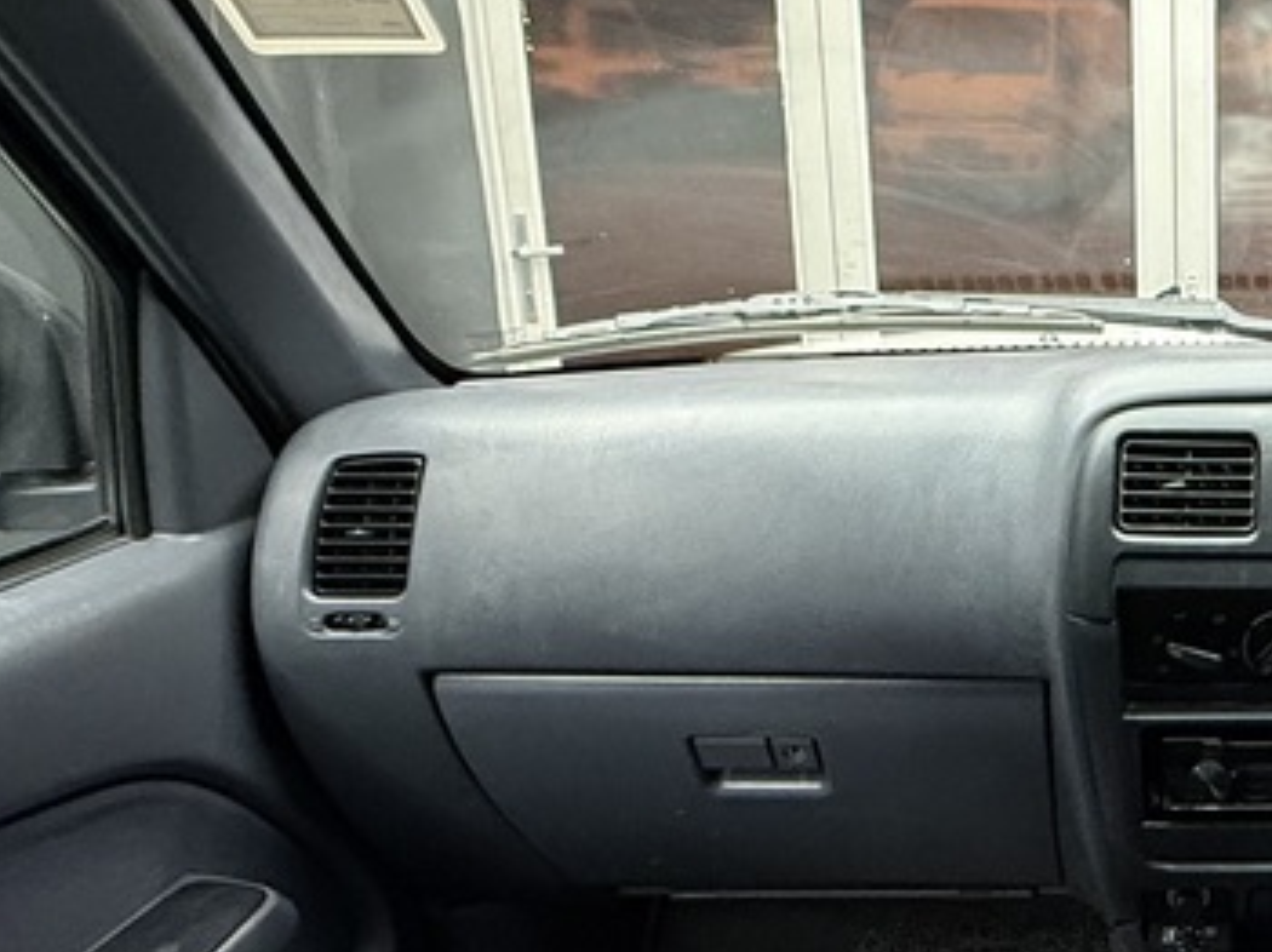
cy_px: 400
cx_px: 1337
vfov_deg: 35.0
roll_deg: -0.8
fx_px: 1506
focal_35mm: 41
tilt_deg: -13.3
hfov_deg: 39.1
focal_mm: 2.22
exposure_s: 1/50
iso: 500
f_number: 2.2
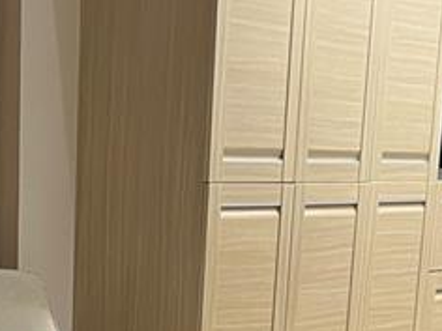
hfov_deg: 17.4
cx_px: 197
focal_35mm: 113
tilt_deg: -14.5
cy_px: 475
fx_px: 1443
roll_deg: -2.7
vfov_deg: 12.5
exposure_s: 1/60
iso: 200
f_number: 1.5
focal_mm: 5.7
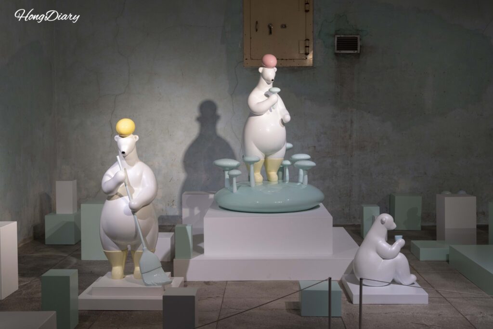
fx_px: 644
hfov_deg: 41.9
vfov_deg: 28.7
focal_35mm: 47
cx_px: 246
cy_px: 164
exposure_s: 1/160
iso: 640
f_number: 5.6
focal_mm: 47
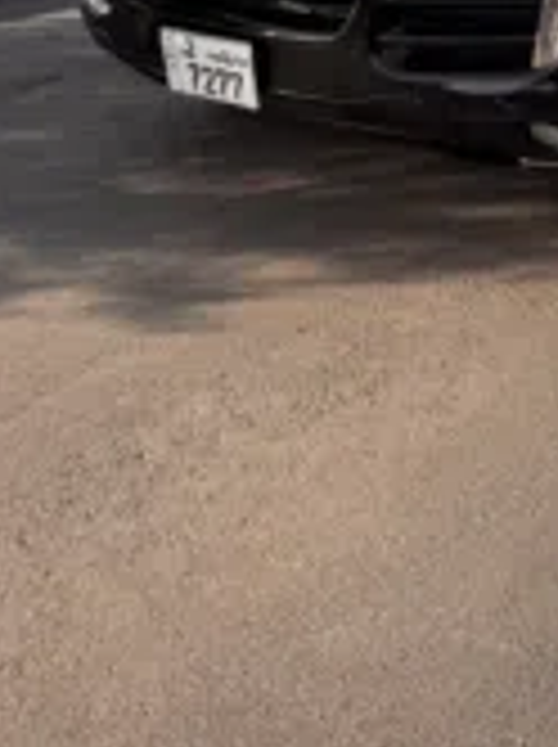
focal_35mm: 58
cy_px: -76
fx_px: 1250
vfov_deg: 29.9
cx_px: 594
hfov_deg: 23.8
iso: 80
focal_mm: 6.76
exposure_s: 1/1767
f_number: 1.78
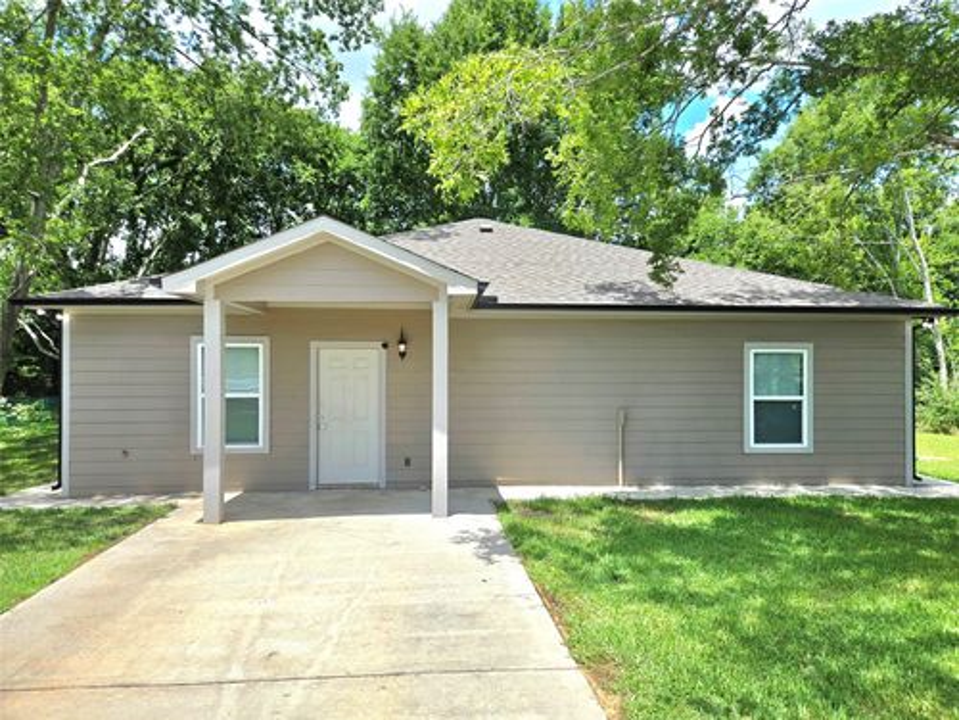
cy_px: 360
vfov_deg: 58.9
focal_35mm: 23
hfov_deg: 73.9
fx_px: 637
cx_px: 480
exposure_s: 1/2000
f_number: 1.8
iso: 25
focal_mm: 5.4
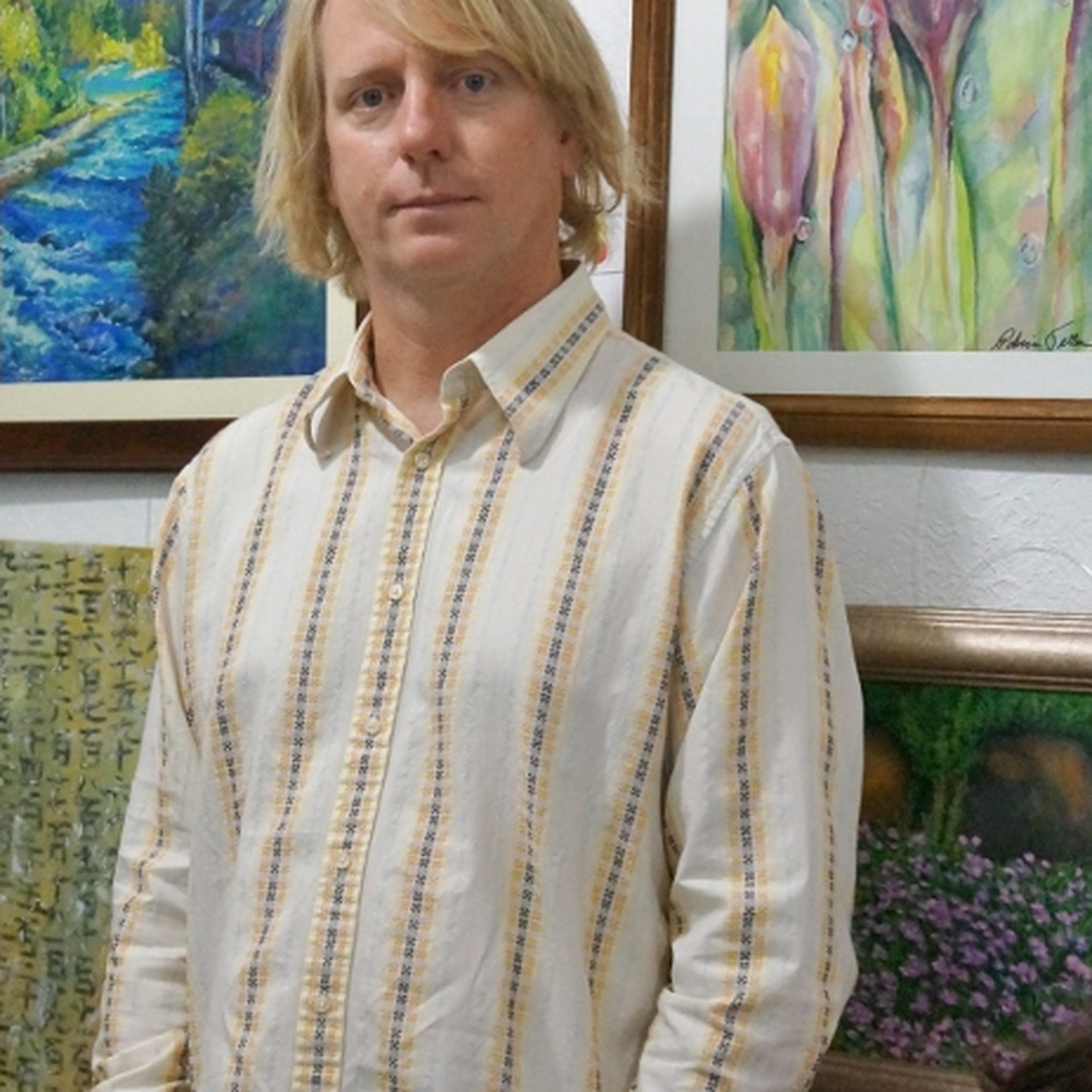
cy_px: 715
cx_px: 373
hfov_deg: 22.4
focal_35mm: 77
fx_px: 2748
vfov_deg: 22.4
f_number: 4.5
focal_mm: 28
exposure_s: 1/80
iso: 3200
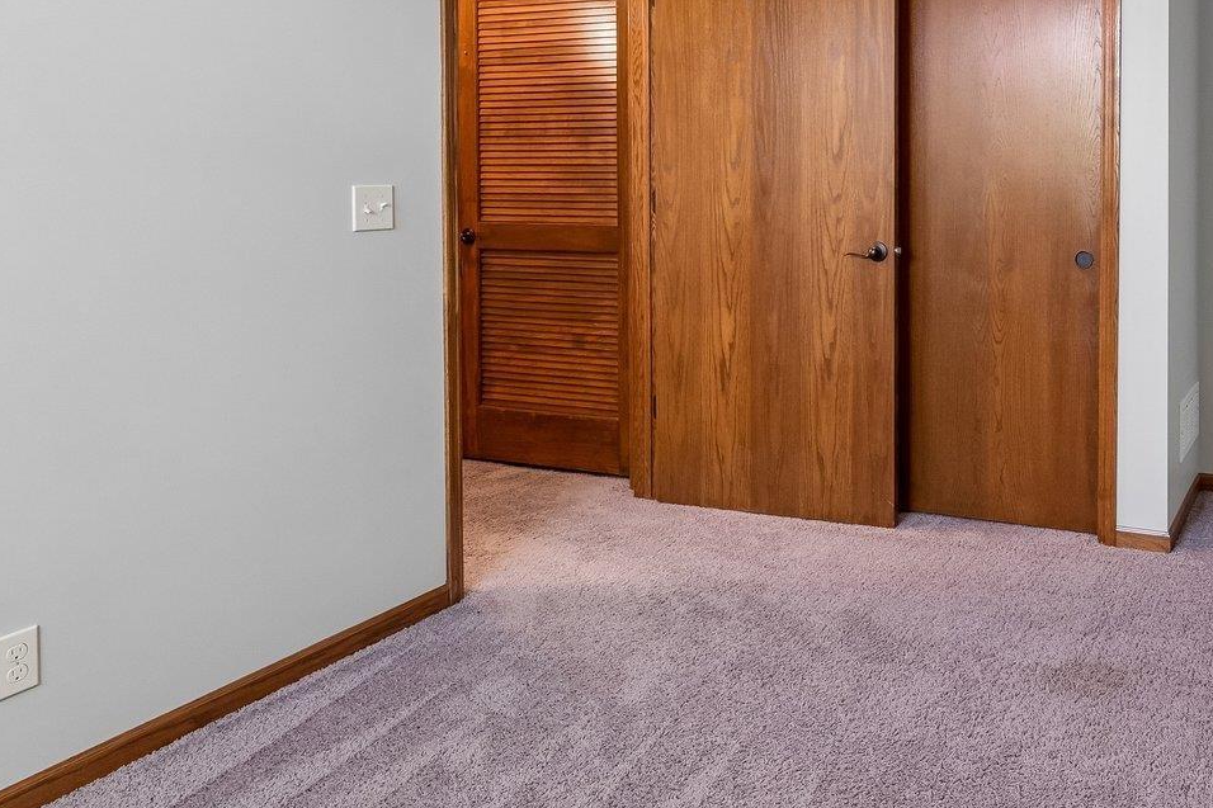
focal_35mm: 30
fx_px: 1011
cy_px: 152
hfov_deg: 57.5
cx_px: 962
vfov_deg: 41.5
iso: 500
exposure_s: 1/6
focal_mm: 14
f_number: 6.3
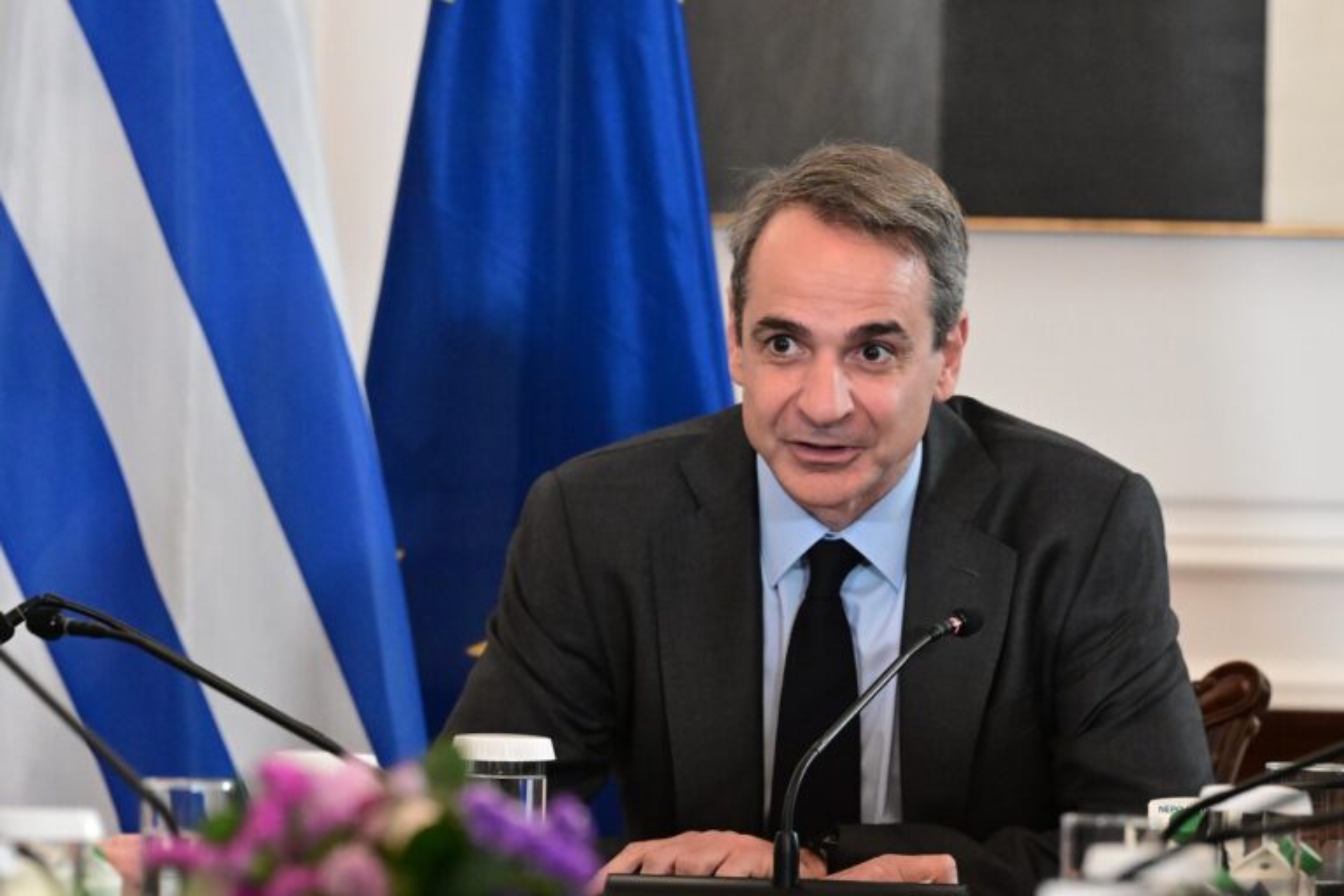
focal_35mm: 300
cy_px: 448
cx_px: 672
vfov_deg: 4.6
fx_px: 11199
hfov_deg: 6.9
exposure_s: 1/500
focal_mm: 200
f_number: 4.5
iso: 6400
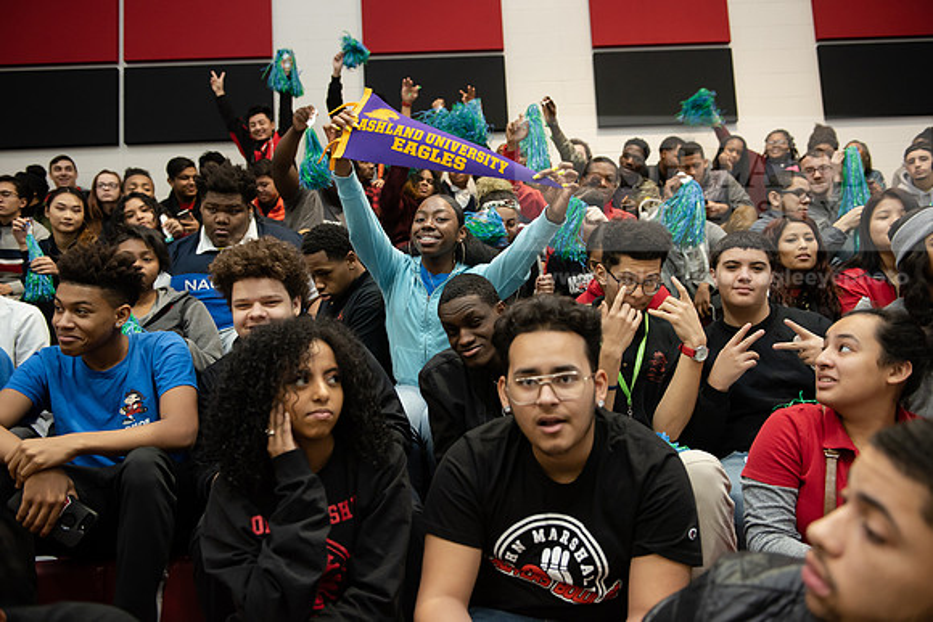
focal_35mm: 32
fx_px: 829
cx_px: 466
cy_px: 311
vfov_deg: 41.1
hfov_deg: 58.7
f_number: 3.5
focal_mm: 32
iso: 1600
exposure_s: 1/160
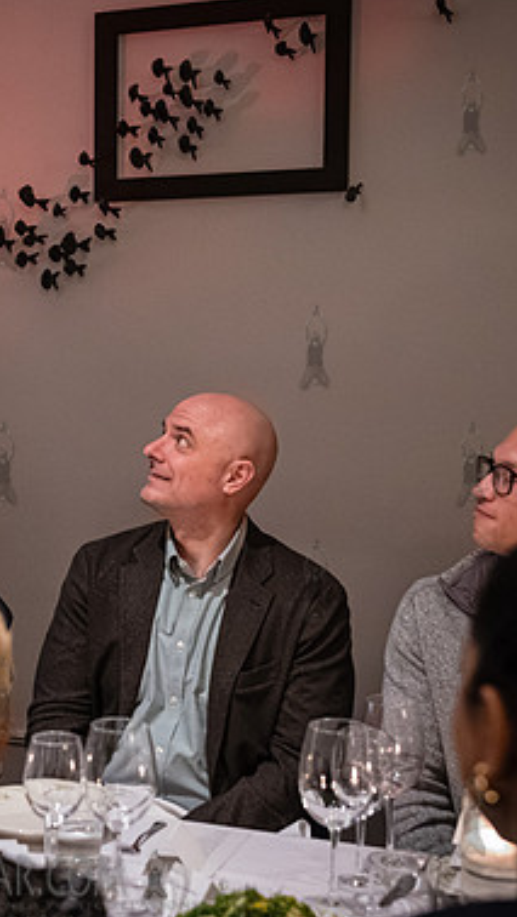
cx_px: 20
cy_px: 464
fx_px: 1436
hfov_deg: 19.9
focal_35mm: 59
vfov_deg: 35.4
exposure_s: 1/125
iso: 16000
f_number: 2.8
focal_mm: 35
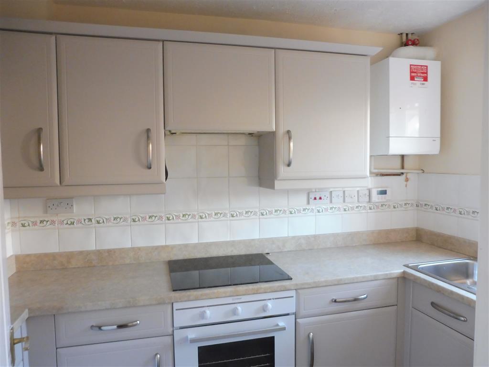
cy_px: 184
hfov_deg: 71.6
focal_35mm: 24
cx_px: 244
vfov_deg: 56.8
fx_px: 339
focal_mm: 4.3
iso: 400
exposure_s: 1/20
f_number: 3.3
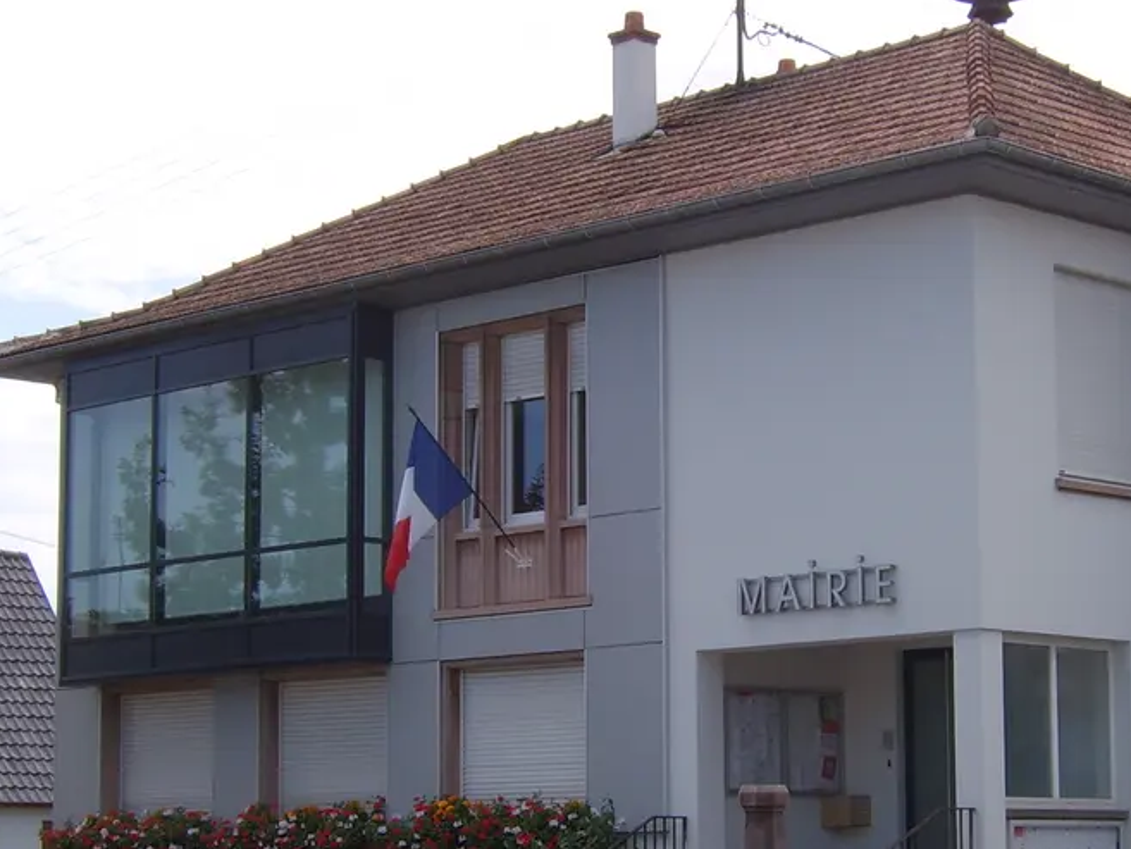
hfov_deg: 26.3
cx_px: 606
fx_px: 2418
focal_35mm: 74
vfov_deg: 19.9
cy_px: 491
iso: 50
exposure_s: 1/148
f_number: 6.7
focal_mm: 9.86
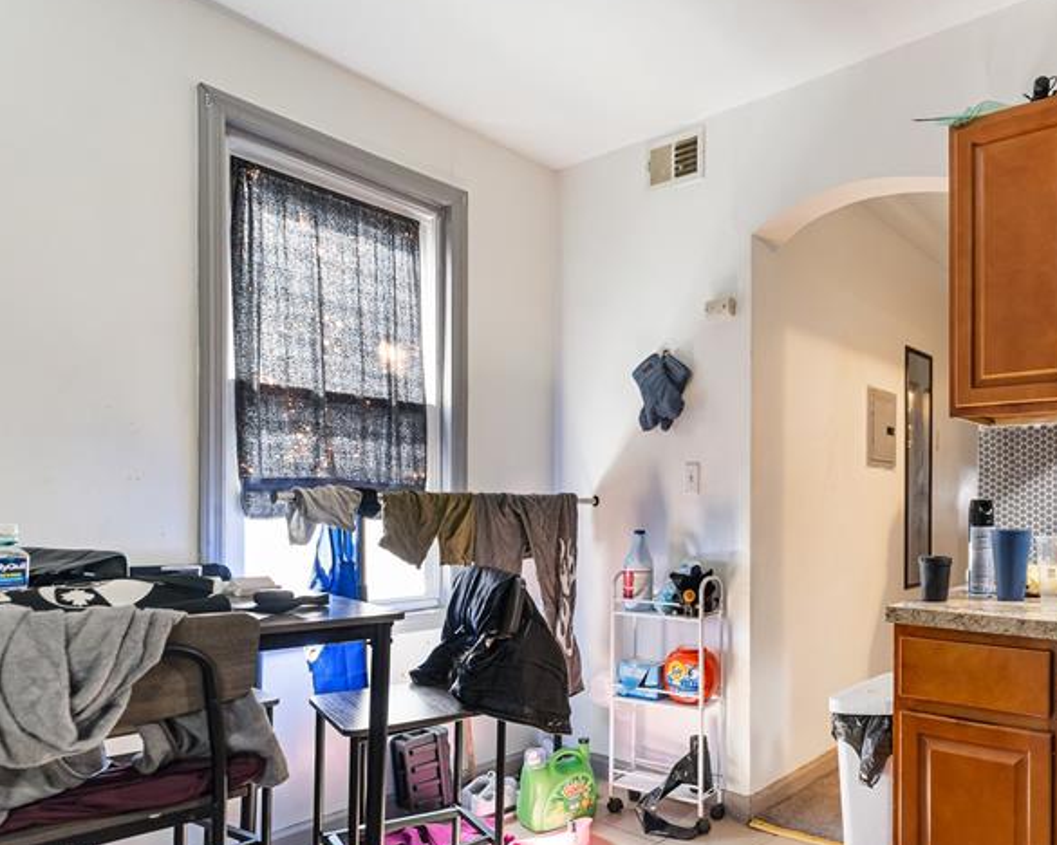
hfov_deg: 67.9
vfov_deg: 60.0
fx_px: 720
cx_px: 795
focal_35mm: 23
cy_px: 533
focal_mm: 14
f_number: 3.5
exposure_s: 1/50
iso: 1600
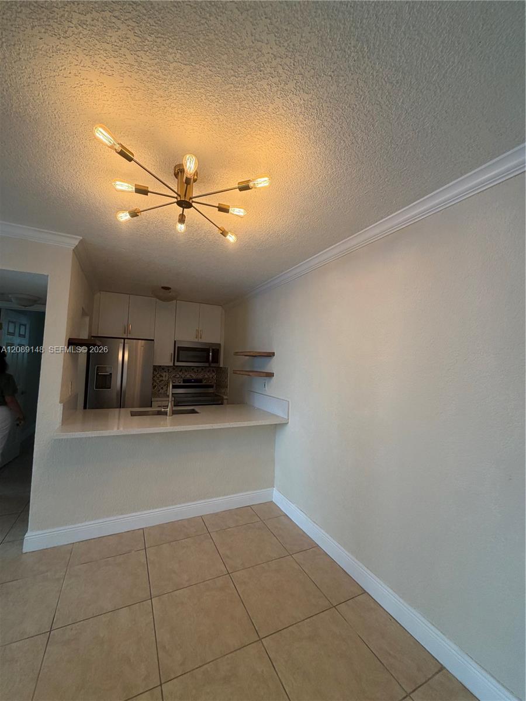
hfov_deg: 85.7
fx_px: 284
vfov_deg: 102.1
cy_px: 350
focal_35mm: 14
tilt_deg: +2.3
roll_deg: -2.3
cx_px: 263
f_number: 2.2
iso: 160
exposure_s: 1/120
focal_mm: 2.22
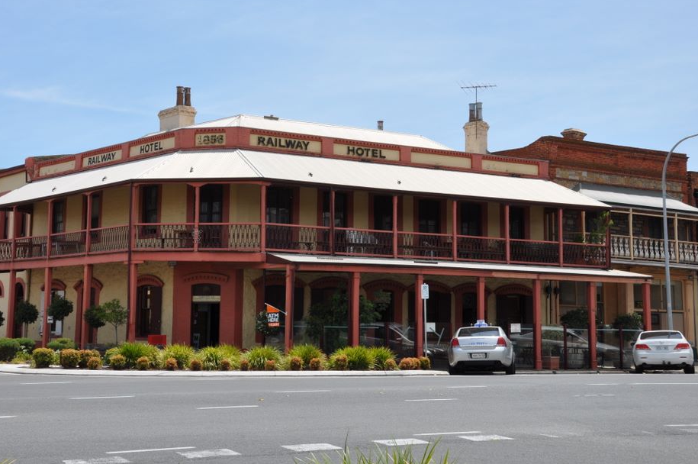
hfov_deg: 41.9
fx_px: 910
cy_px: 205
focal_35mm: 47
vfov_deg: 28.6
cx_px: 313
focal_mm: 28
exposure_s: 1/160
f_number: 13
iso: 200
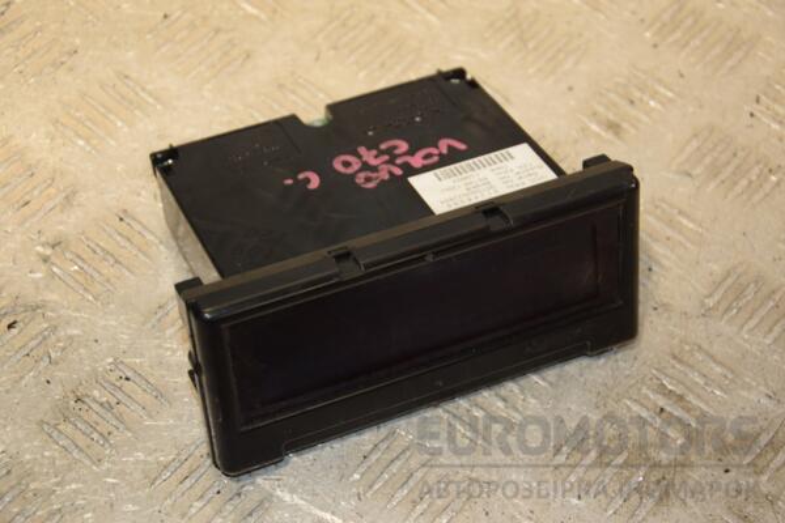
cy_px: 262
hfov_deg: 23.4
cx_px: 392
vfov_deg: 15.7
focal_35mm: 87
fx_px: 1897
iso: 800
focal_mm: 58
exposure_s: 1/160
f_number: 5
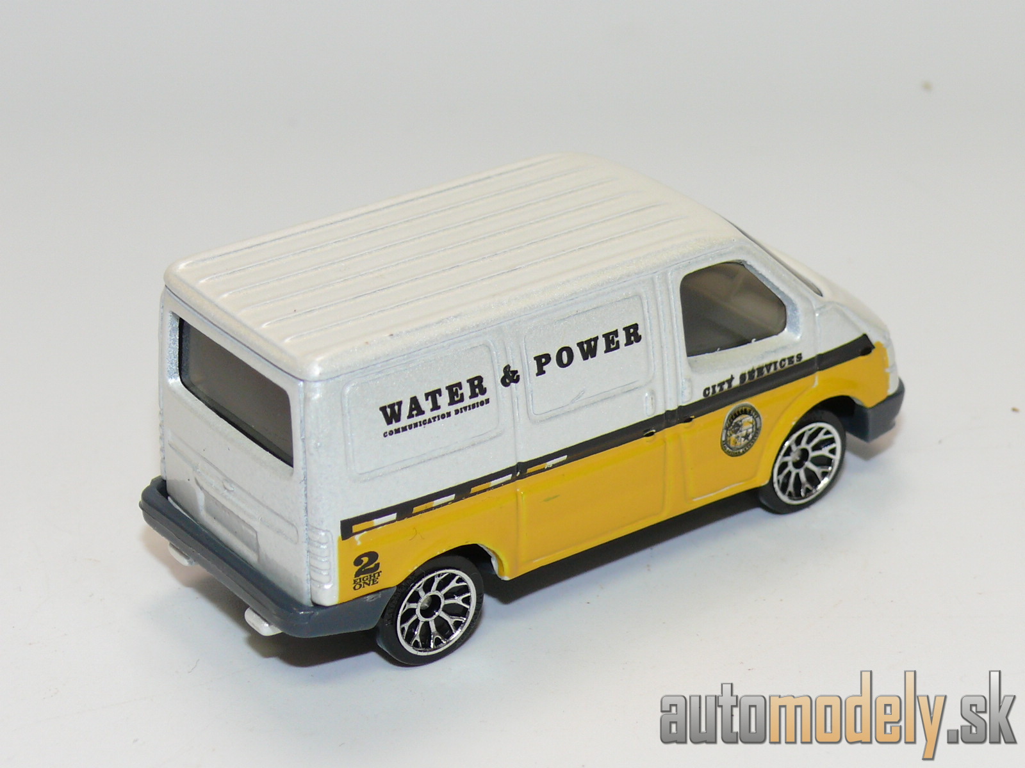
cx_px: 512
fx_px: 2872
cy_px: 384
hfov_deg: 20.2
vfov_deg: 15.2
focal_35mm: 97
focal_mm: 13
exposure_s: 1/30
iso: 100
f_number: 4
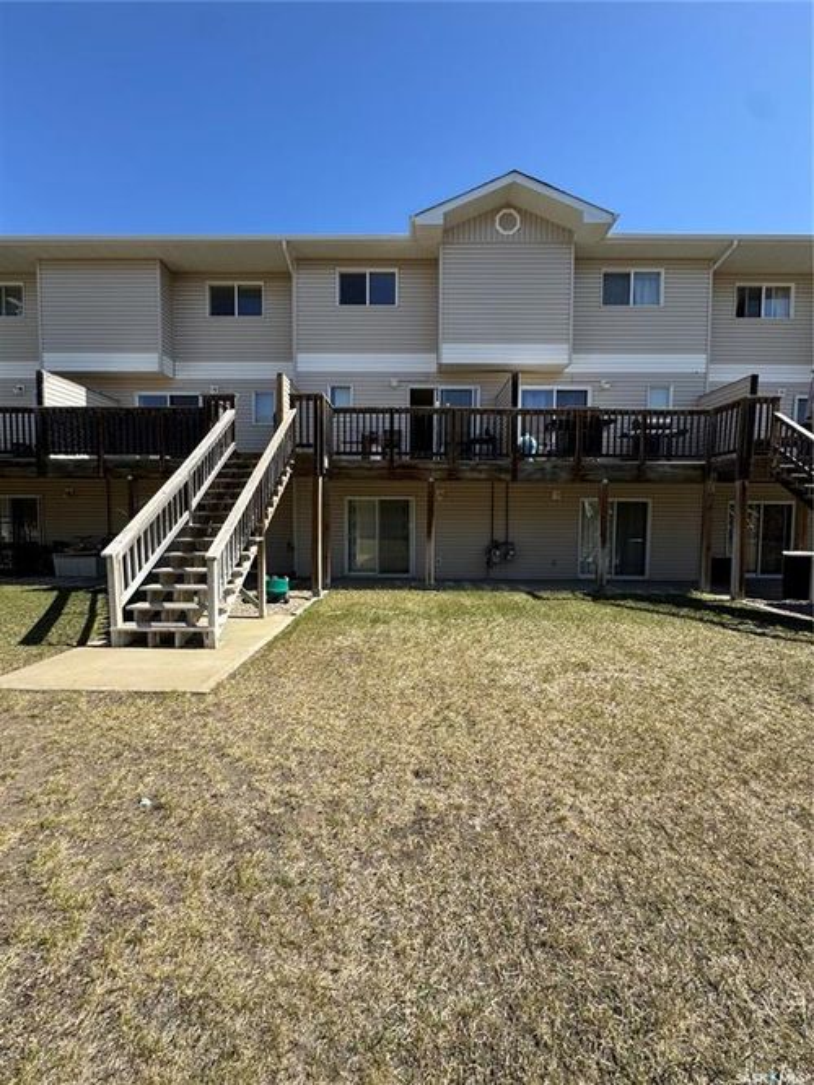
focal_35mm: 14
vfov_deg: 102.1
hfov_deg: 85.7
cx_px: 407
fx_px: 439
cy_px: 542
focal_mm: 2.22
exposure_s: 1/1078
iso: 50
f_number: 2.2
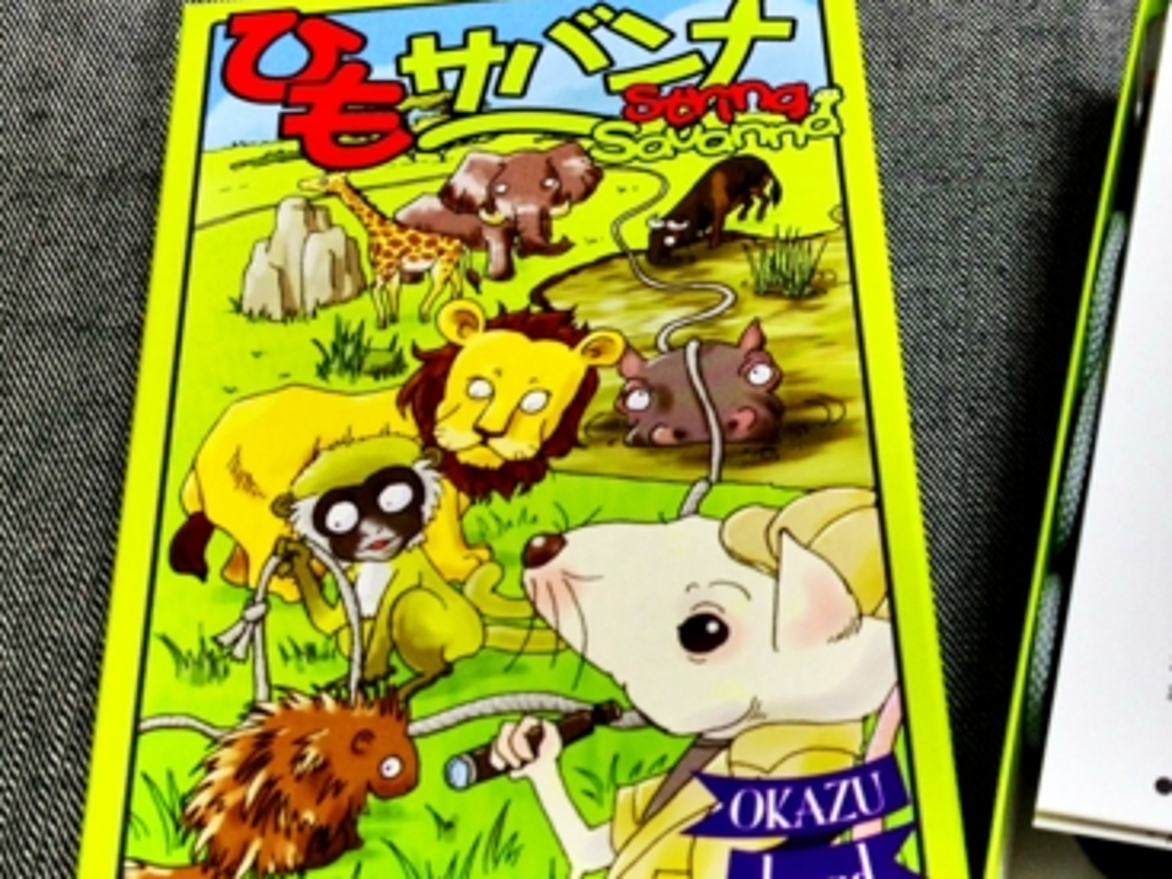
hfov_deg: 30.9
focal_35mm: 61
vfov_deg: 24.0
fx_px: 2065
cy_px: 486
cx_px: 936
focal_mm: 4.28
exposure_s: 1/30
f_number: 2.4
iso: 50
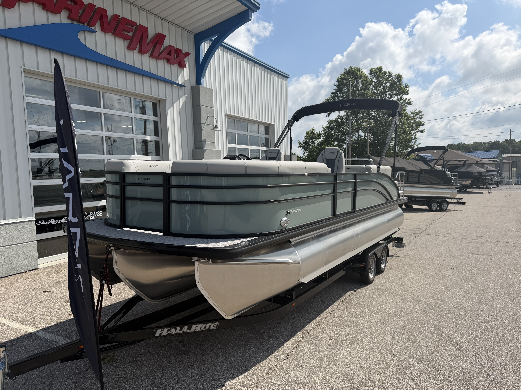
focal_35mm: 24
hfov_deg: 71.6
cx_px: 260
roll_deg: +1.7
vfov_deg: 56.8
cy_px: 195
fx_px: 361
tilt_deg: -2.2
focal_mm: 6.76
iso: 80
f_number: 1.78
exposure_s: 1/7353
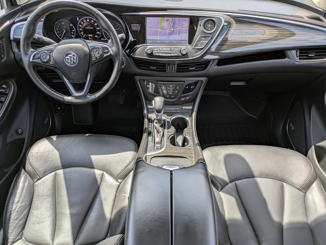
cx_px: 163
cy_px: 122
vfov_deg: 54.9
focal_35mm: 25
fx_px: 236
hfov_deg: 69.4
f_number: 1.89
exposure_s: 1/468
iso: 43
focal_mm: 5.43
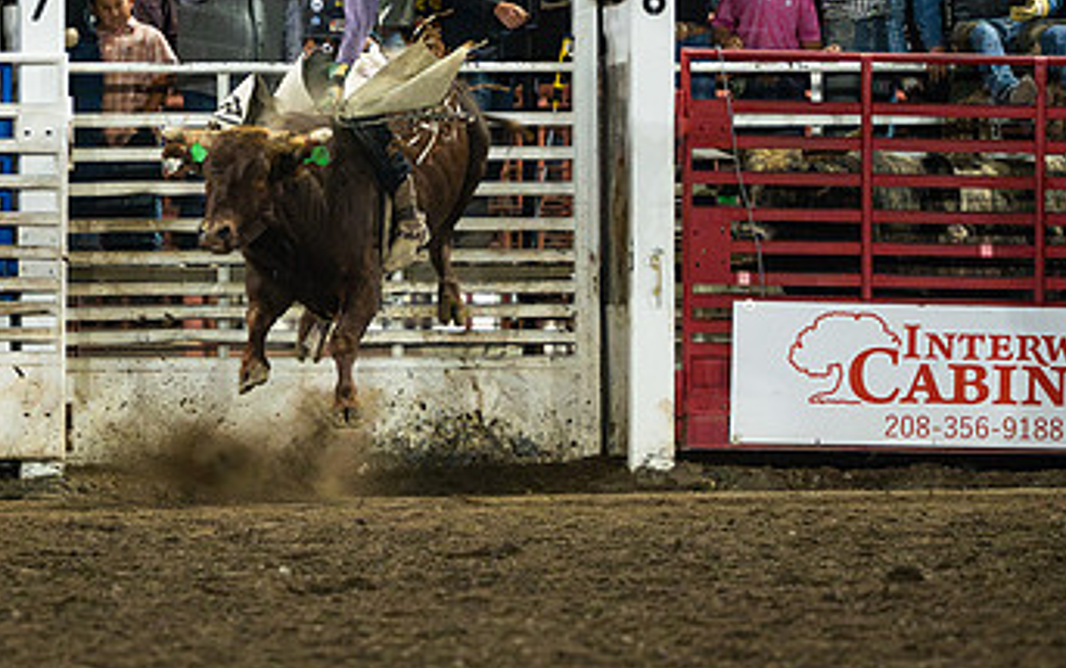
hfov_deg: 5.8
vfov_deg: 3.6
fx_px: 10584
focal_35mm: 364
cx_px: 345
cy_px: 238
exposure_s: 1/500
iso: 3200
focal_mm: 165
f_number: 2.8
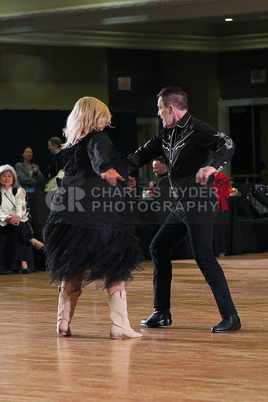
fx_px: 1864
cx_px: 134
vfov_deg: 12.3
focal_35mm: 167
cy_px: 201
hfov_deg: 8.2
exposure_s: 1/320
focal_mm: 167
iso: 6400
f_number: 5.6
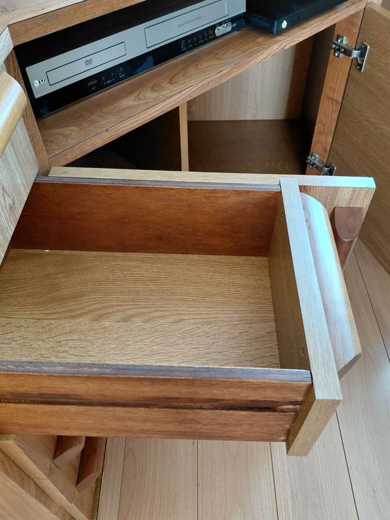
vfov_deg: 63.4
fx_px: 420
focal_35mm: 28
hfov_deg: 49.7
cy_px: 250
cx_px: 207
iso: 400
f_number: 1.8
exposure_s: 1/24
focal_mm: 4.69
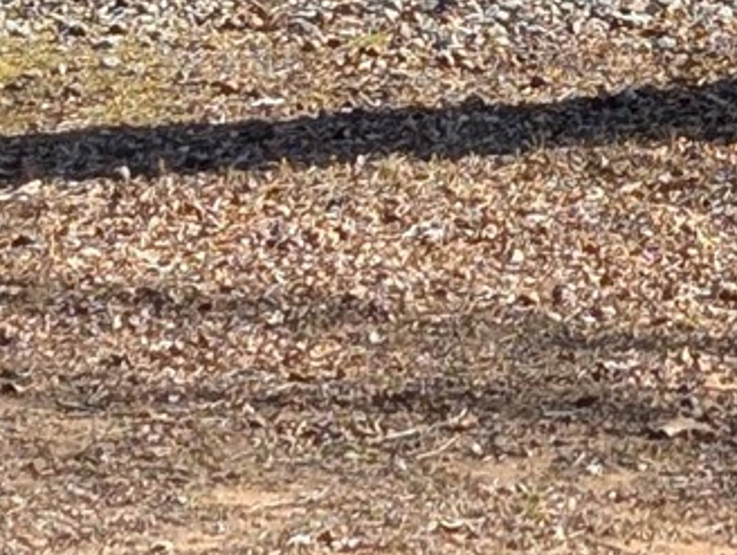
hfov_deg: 6.7
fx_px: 6098
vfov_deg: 5.1
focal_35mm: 286
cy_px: -795
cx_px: 1537
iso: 21
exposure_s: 1/1095
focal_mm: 6.9
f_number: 1.68
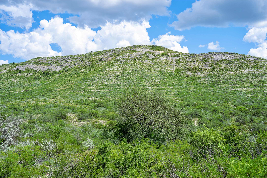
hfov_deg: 51.9
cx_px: 134
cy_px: 89
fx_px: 274
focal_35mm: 37
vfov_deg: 35.9
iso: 80
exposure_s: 1/80
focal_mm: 37
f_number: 11
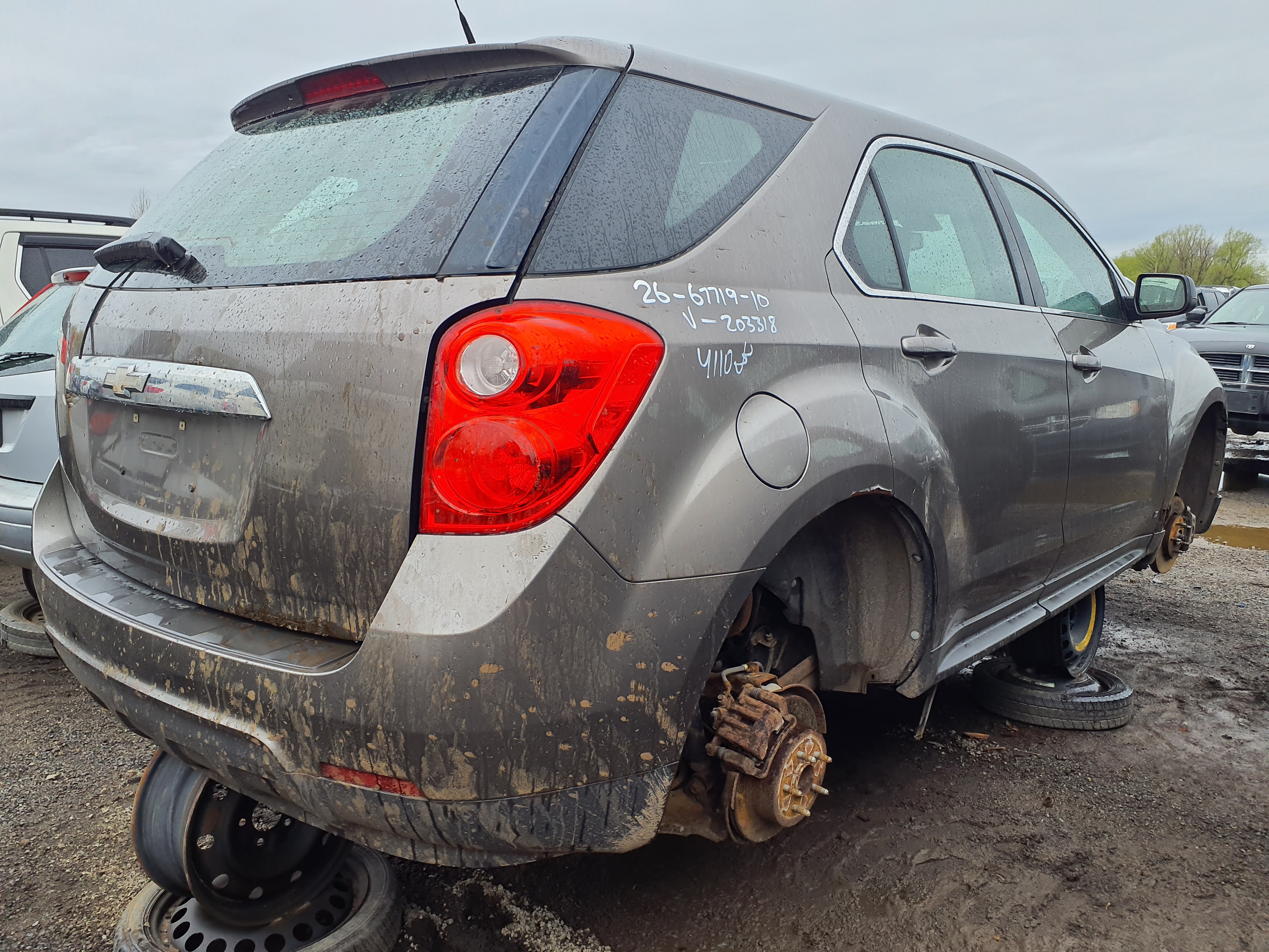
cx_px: 634
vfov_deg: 51.4
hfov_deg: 65.3
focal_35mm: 27
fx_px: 990
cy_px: 476
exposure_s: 1/166
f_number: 1.9
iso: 40
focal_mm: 3.58
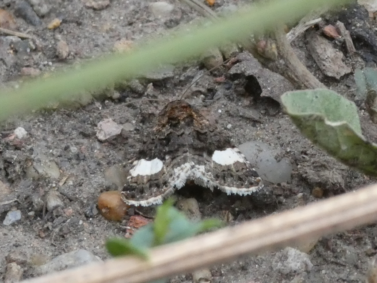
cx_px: 188
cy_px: 142
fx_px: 1710
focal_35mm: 157
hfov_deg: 12.6
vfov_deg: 9.5
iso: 640
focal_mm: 28.1
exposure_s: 1/80
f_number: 5.4
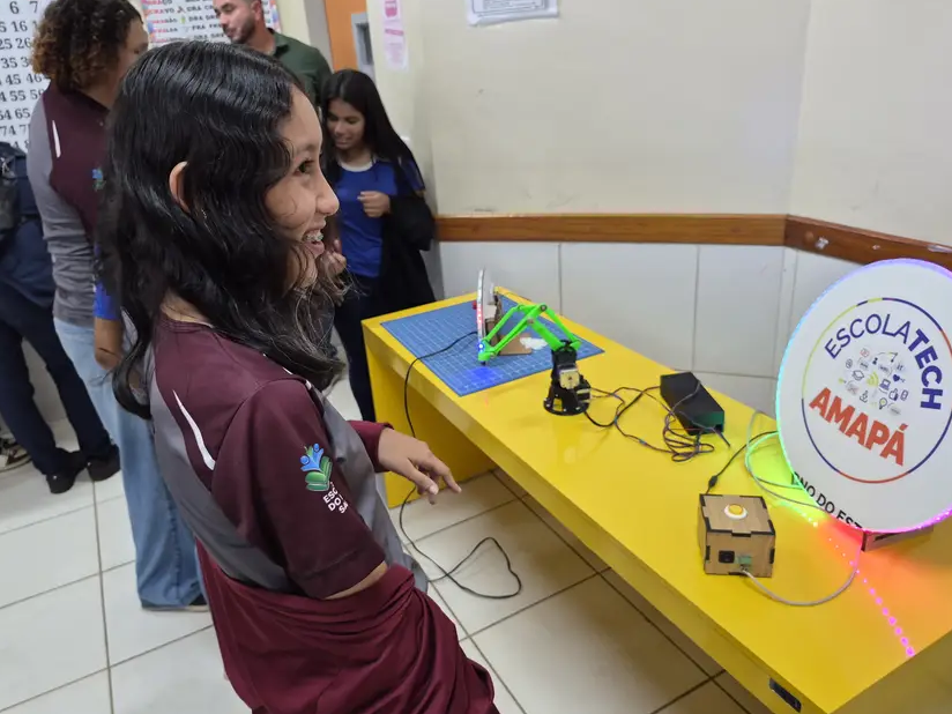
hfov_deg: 71.6
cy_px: 345
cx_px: 478
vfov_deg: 56.8
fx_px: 660
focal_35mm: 24
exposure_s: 1/120
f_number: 1.8
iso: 250
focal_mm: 5.4
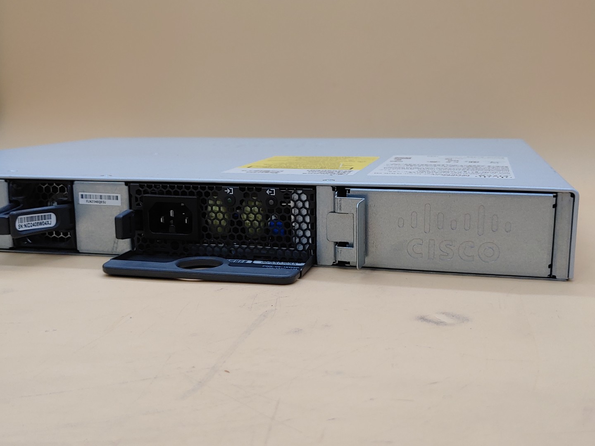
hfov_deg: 47.9
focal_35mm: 39
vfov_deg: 36.8
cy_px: 223
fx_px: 670
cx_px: 298
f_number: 1.8
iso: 50
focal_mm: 4.36
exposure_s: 1/110
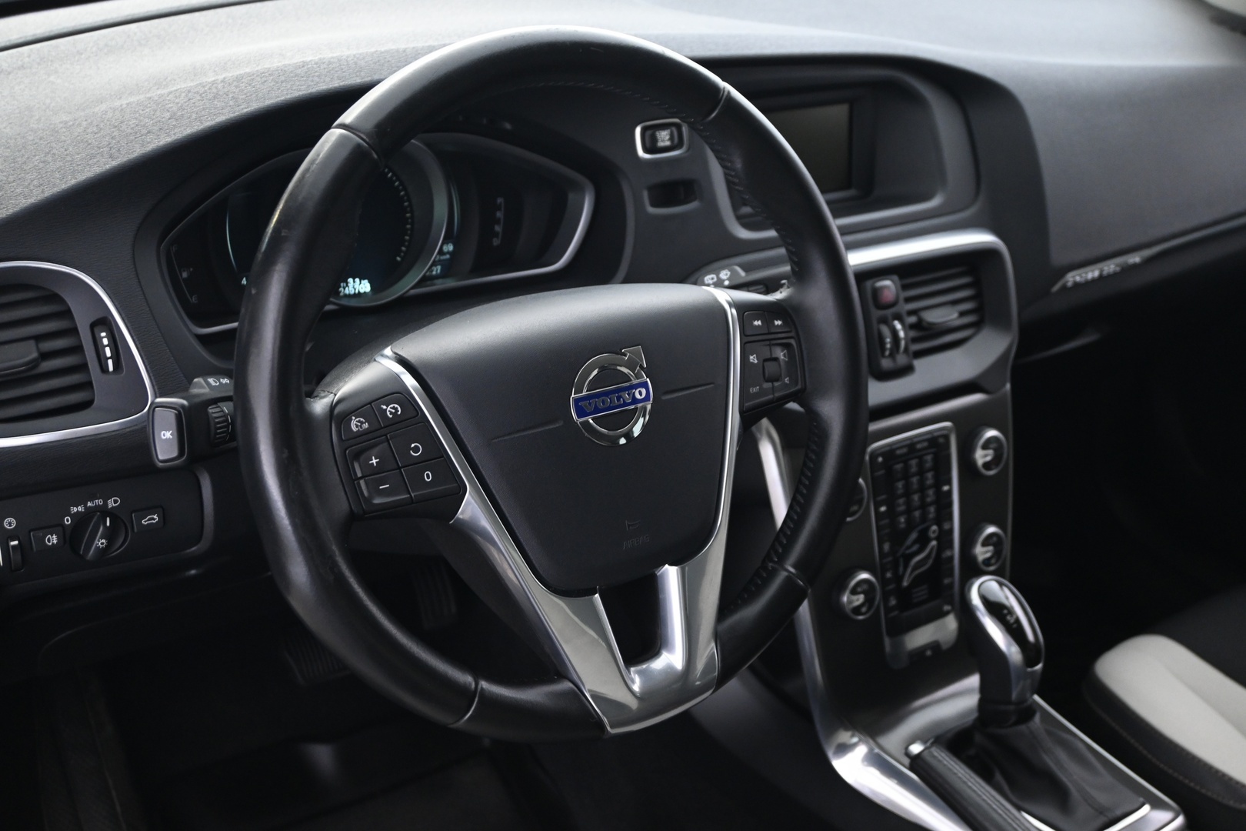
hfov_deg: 48.7
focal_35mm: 40
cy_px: 416
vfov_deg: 33.6
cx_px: 623
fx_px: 1376
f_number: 4.5
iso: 1600
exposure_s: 1/8
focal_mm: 26.5
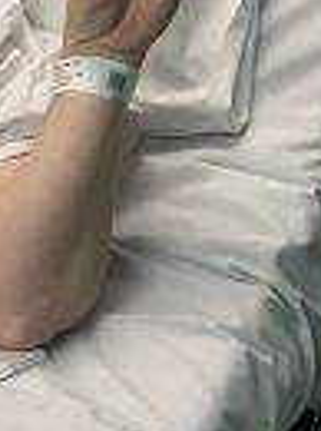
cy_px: 166
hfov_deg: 12.1
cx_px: -271
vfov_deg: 17.7
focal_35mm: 111
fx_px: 1377
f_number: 1.78
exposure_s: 1/100
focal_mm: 6.86
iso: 160
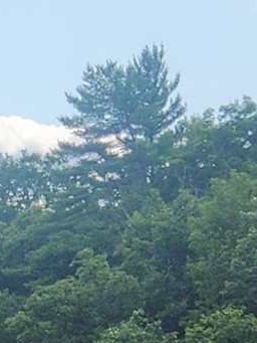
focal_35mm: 207
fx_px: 2048
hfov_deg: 6.8
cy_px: 579
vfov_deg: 9.2
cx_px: -360
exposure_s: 1/2169
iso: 20
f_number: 1.8
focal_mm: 5.4
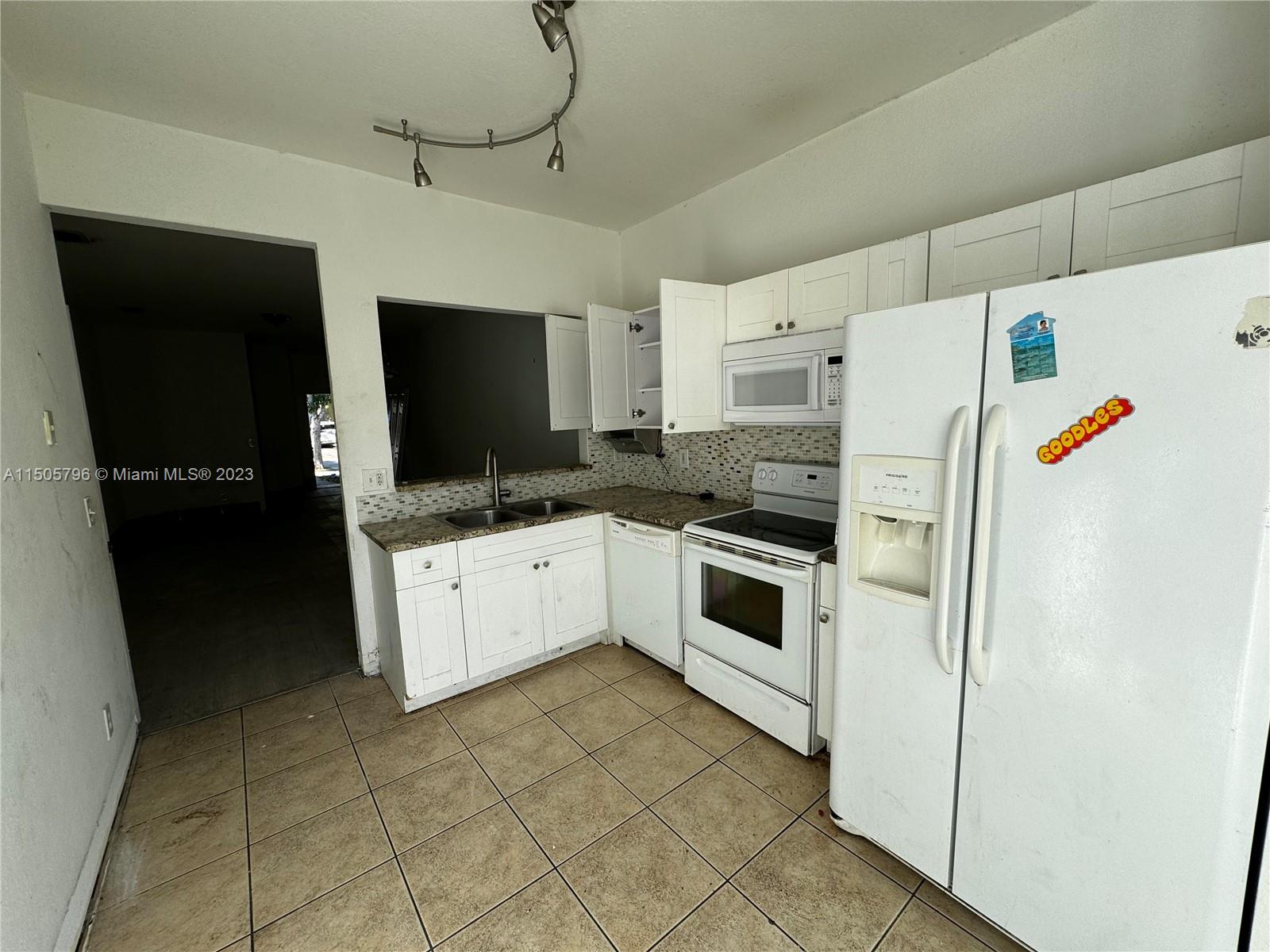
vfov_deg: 85.7
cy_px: 476
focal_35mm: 14
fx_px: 514
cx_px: 635
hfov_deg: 102.1
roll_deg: +1.9
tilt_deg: -7.6
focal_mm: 2.22
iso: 40
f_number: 2.2
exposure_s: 1/293
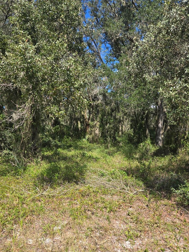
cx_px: 89
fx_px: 189
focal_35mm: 26
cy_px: 129
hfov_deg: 53.0
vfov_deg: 67.3
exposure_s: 1/1067
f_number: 1.8
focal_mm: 5.4
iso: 25
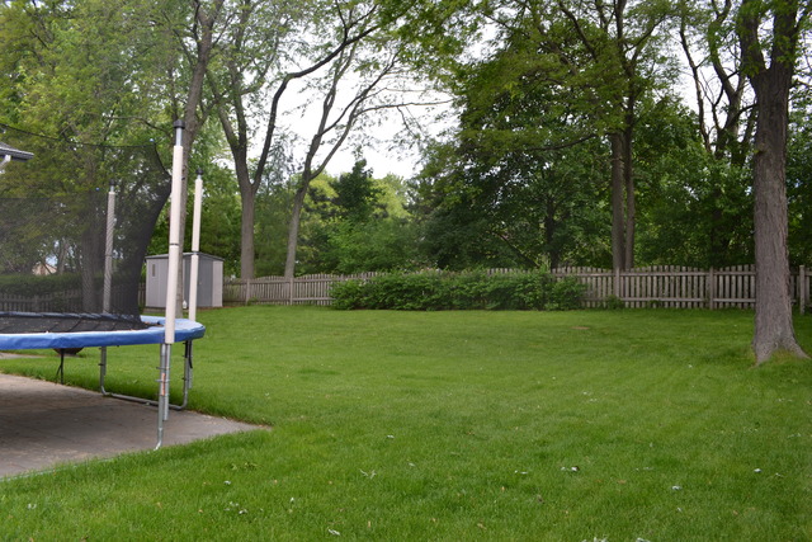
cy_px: 271
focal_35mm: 27
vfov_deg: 48.0
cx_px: 406
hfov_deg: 67.4
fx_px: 609
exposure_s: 1/60
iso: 110
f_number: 8
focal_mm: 18
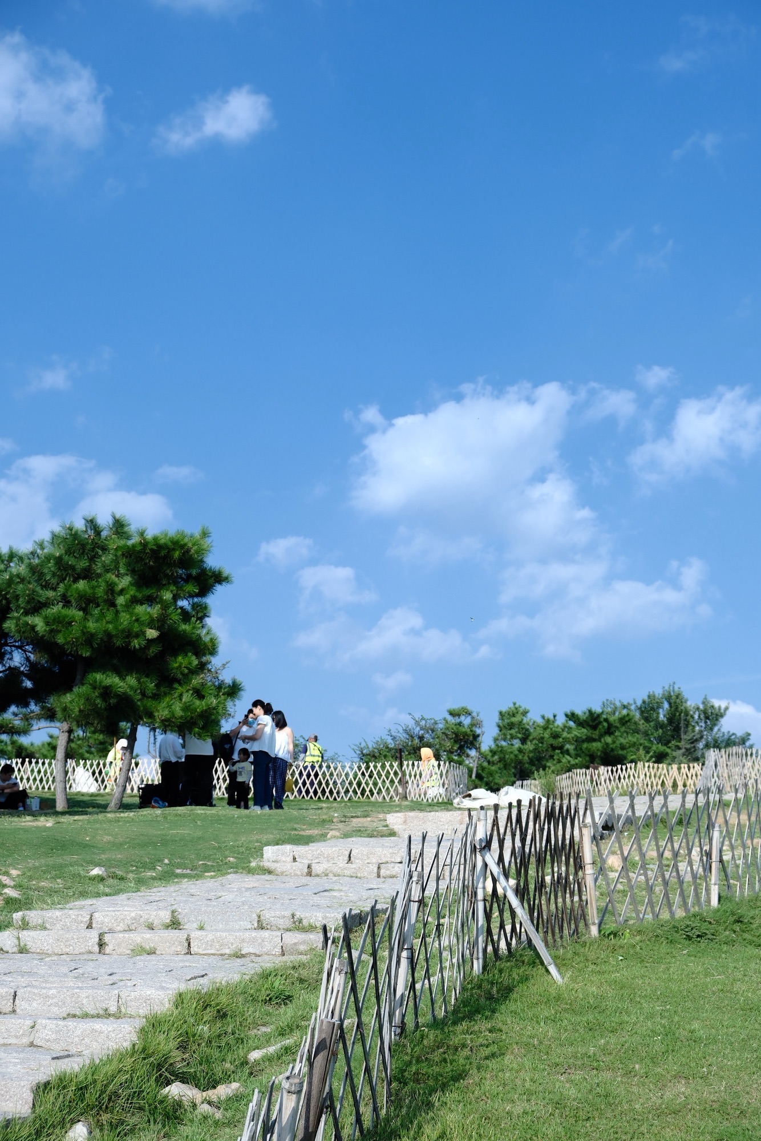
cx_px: 380
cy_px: 570
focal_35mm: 59
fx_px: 1870
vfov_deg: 33.9
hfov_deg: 23.0
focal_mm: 39
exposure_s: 1/450
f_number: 5.6
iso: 160
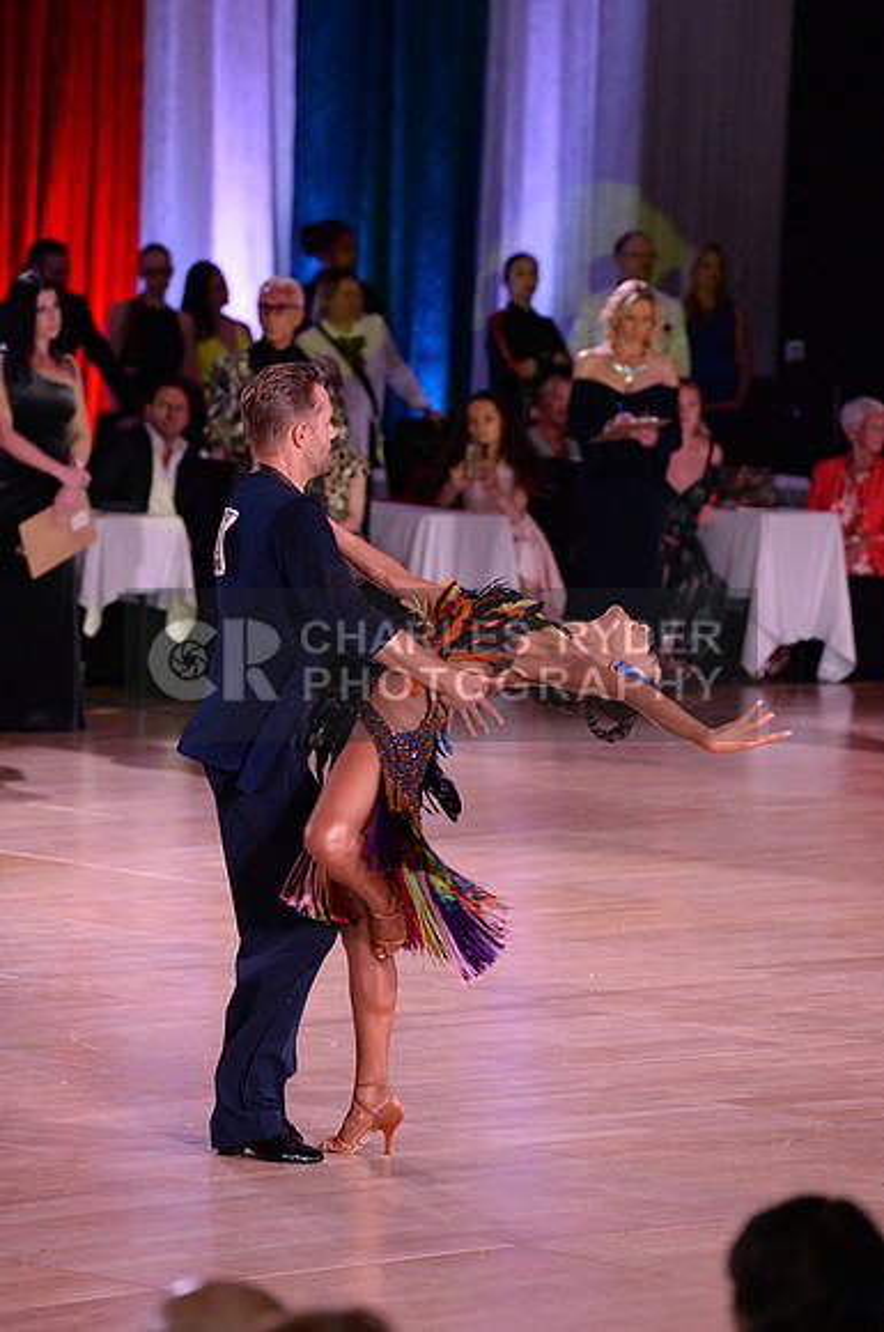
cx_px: 442
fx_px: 7388
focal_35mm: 200
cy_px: 666
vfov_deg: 10.3
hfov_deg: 6.8
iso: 2000
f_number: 5
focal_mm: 200
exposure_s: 1/250
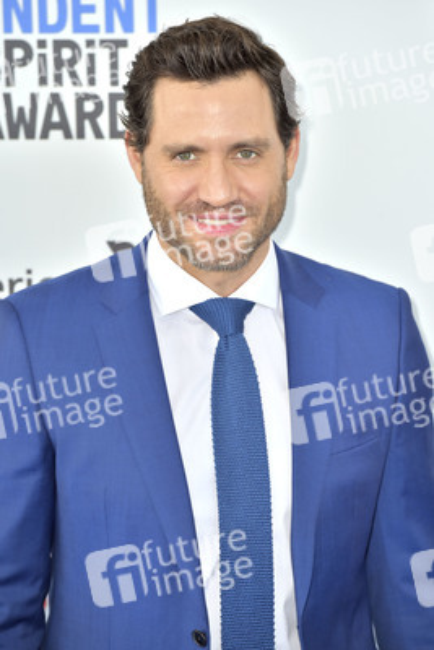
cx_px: 217
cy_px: 325
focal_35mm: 185
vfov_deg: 11.1
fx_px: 3342
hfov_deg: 7.4
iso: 500
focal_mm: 185
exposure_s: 1/320
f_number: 6.3
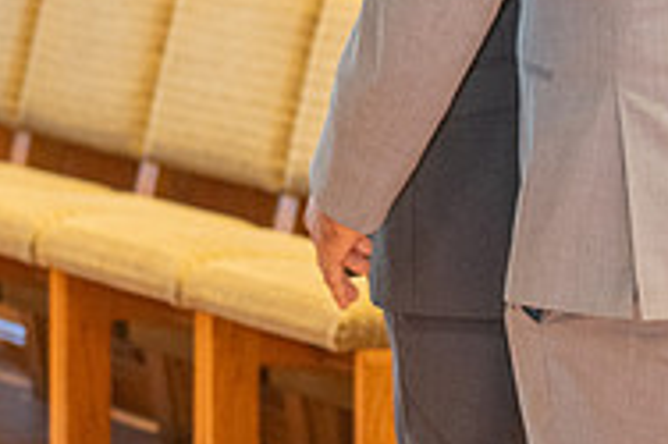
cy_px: 97
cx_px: 444
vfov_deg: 4.5
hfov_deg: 6.8
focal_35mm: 303
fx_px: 5617
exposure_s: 1/160
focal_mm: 70
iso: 1600
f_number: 2.8
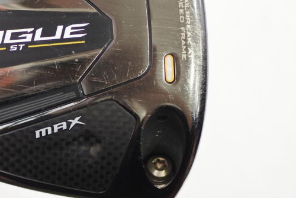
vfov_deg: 14.5
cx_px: 44
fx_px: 773
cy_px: 38
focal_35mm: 94
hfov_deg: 21.3
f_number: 2
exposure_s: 1/125
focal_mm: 18.5
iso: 900
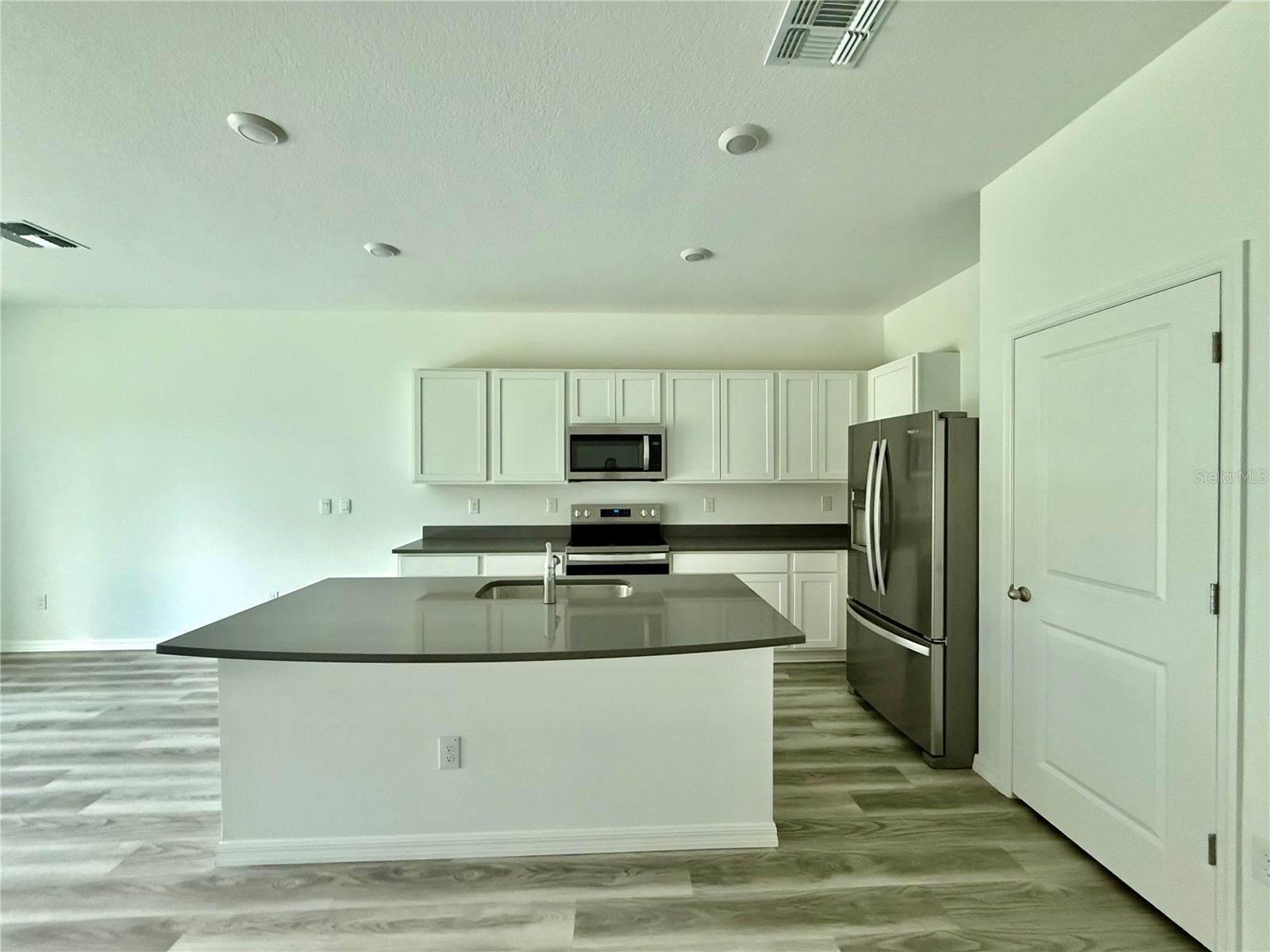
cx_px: 635
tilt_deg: +0.5
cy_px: 476
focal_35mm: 14
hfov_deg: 102.1
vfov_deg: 85.7
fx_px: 514
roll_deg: -0.2
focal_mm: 2.22
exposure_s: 1/60
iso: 1000
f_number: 2.2
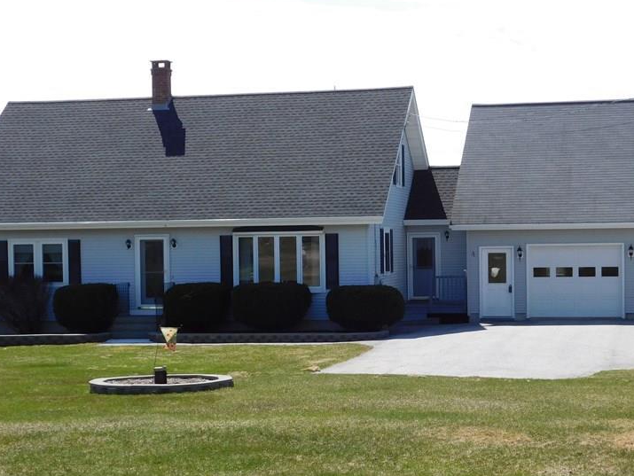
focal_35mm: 73
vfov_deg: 20.1
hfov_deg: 26.6
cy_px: 300
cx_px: 375
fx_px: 1338
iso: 125
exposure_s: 1/1000
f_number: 3.8
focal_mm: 9
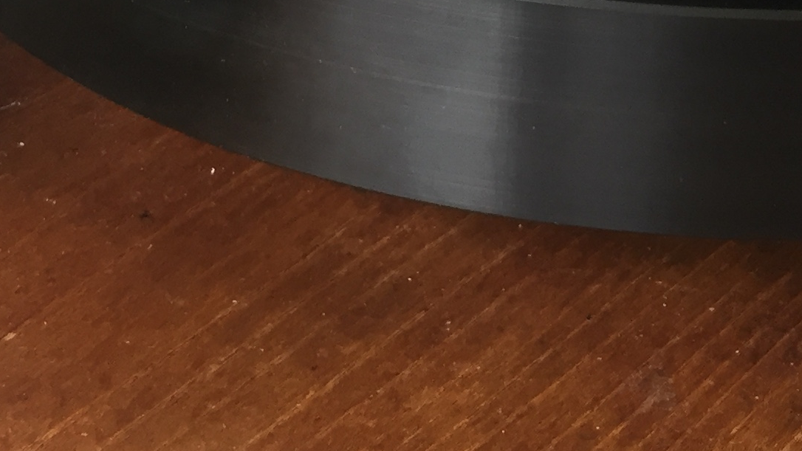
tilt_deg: -20.1
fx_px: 2020
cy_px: -226
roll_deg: -1.6
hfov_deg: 22.5
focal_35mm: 95
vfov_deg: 12.1
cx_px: 380
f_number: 2.2
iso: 80
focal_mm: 4.15
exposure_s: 1/33
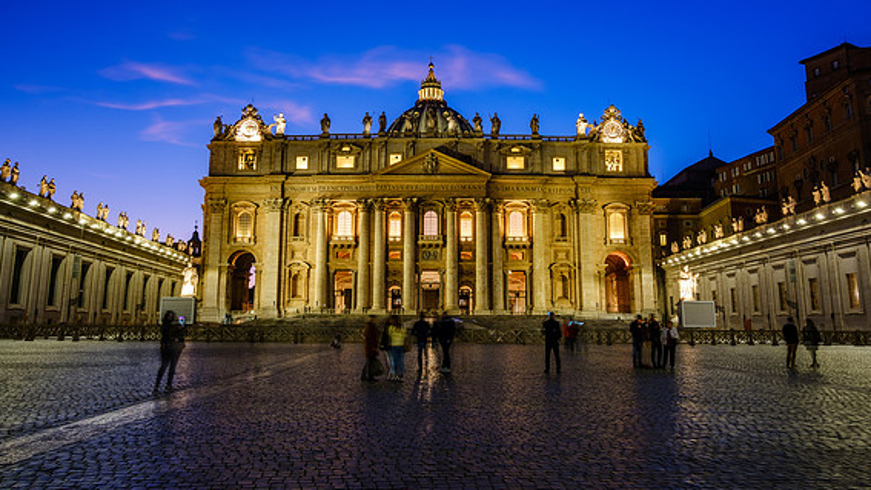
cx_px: 430
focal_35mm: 28
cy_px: 230
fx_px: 647
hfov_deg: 67.9
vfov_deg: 41.5
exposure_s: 10
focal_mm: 17.4
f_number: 8
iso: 160
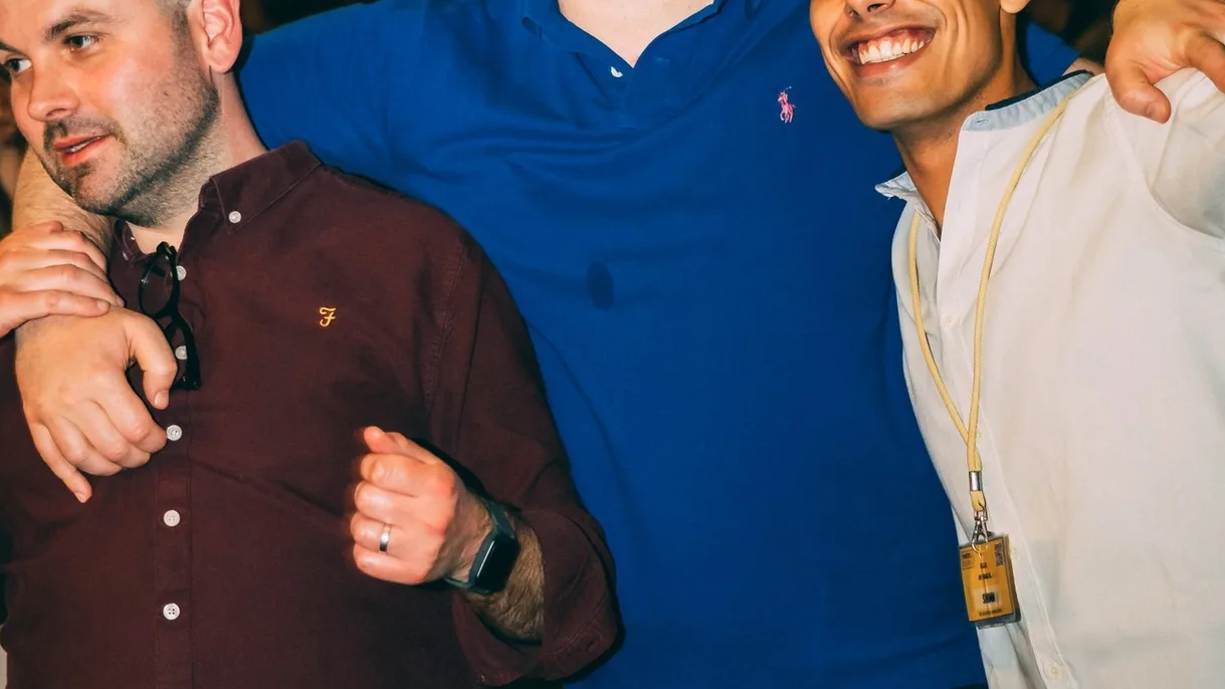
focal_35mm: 99
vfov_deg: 12.2
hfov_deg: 21.5
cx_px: 707
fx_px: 3216
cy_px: 273
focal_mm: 48
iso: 800
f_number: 2.8
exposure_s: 1/30
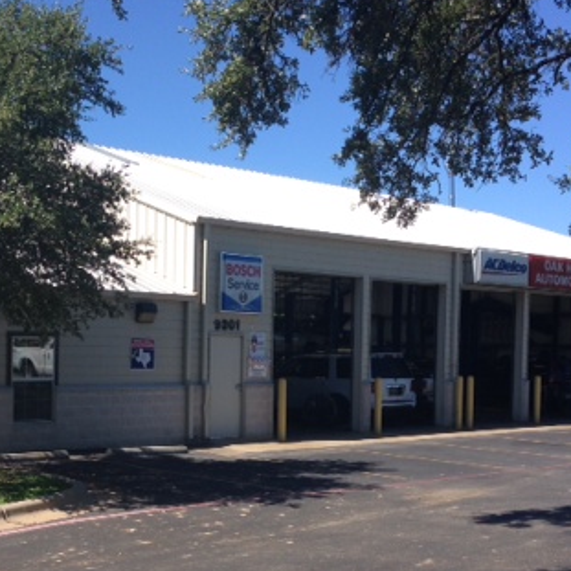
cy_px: 386
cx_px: 184
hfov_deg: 28.4
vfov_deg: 28.4
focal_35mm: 60
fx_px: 1120
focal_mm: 4.12
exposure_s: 1/1106
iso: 50
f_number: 2.4
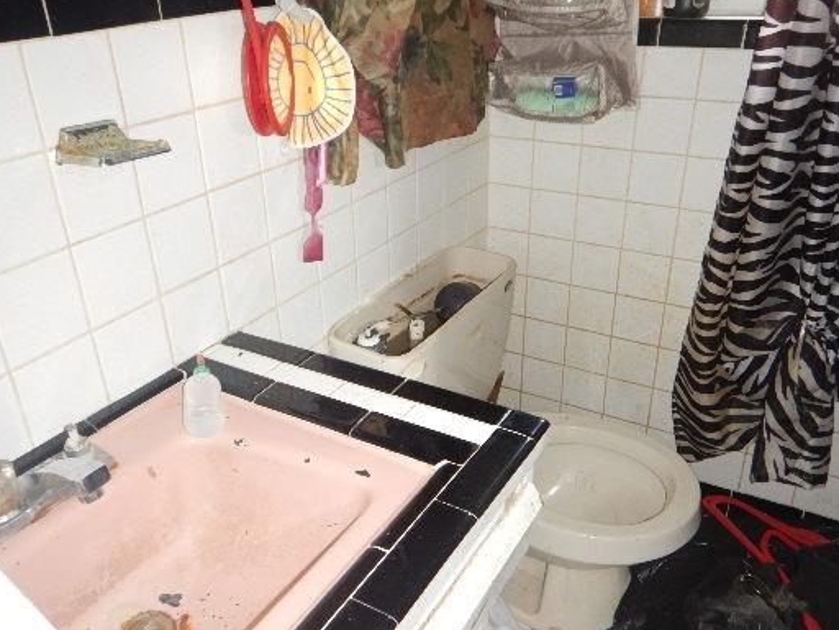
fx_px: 727
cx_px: 400
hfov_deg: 59.9
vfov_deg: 46.8
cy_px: 333
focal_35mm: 30
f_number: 2.8
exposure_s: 1/30
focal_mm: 4.3
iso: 200
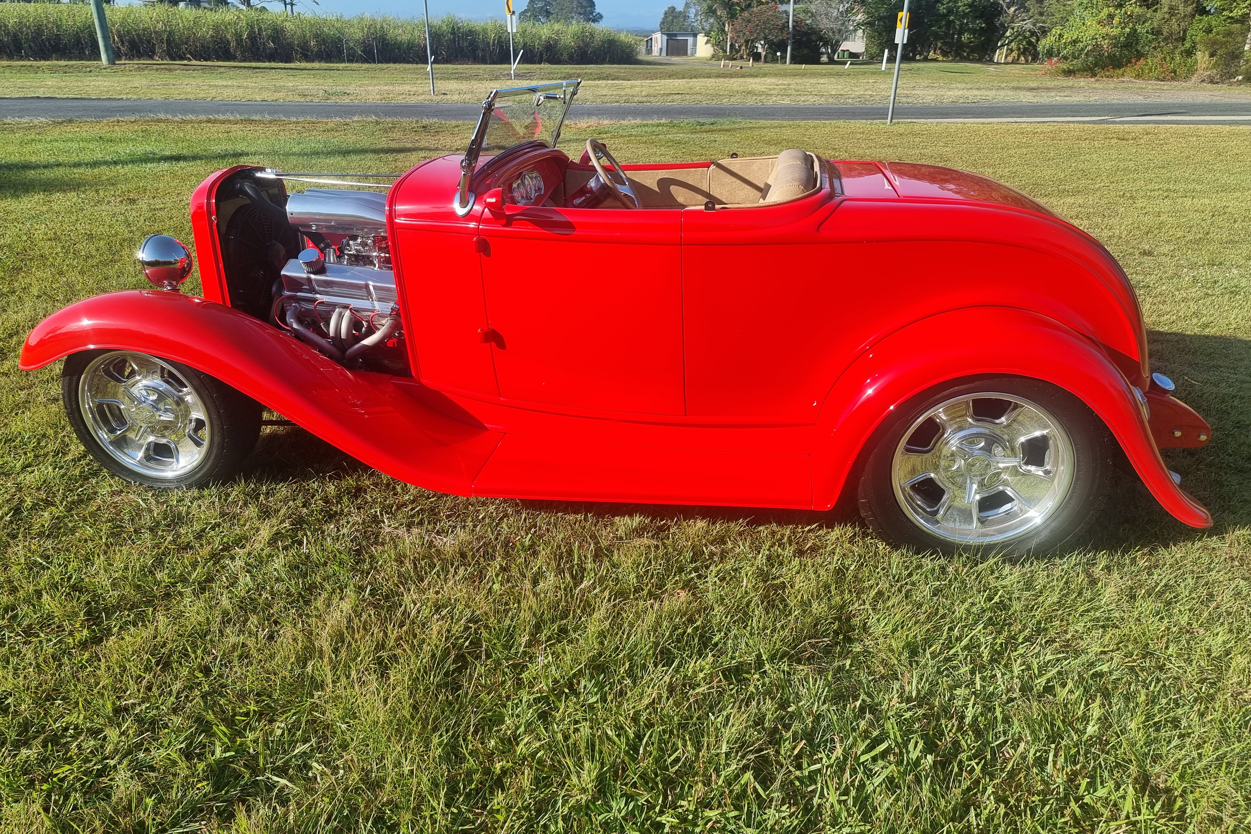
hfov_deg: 71.5
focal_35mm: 25
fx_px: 869
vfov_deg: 51.3
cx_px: 626
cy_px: 422
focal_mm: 6.7
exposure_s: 1/782
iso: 50
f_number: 1.8
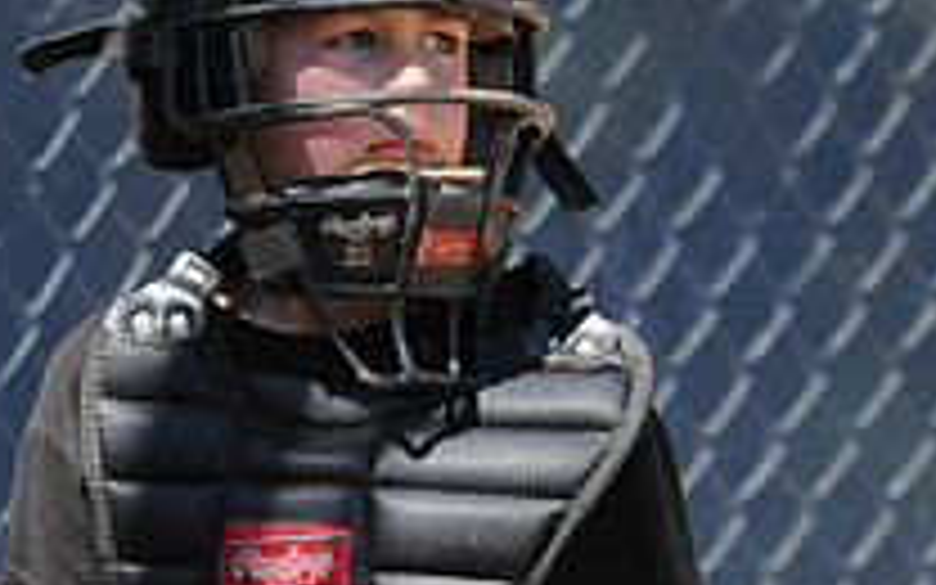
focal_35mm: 1279
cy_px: 832
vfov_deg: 1.0
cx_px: 659
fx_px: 32626
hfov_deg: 1.6
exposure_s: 1/640
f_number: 4
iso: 200
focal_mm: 300
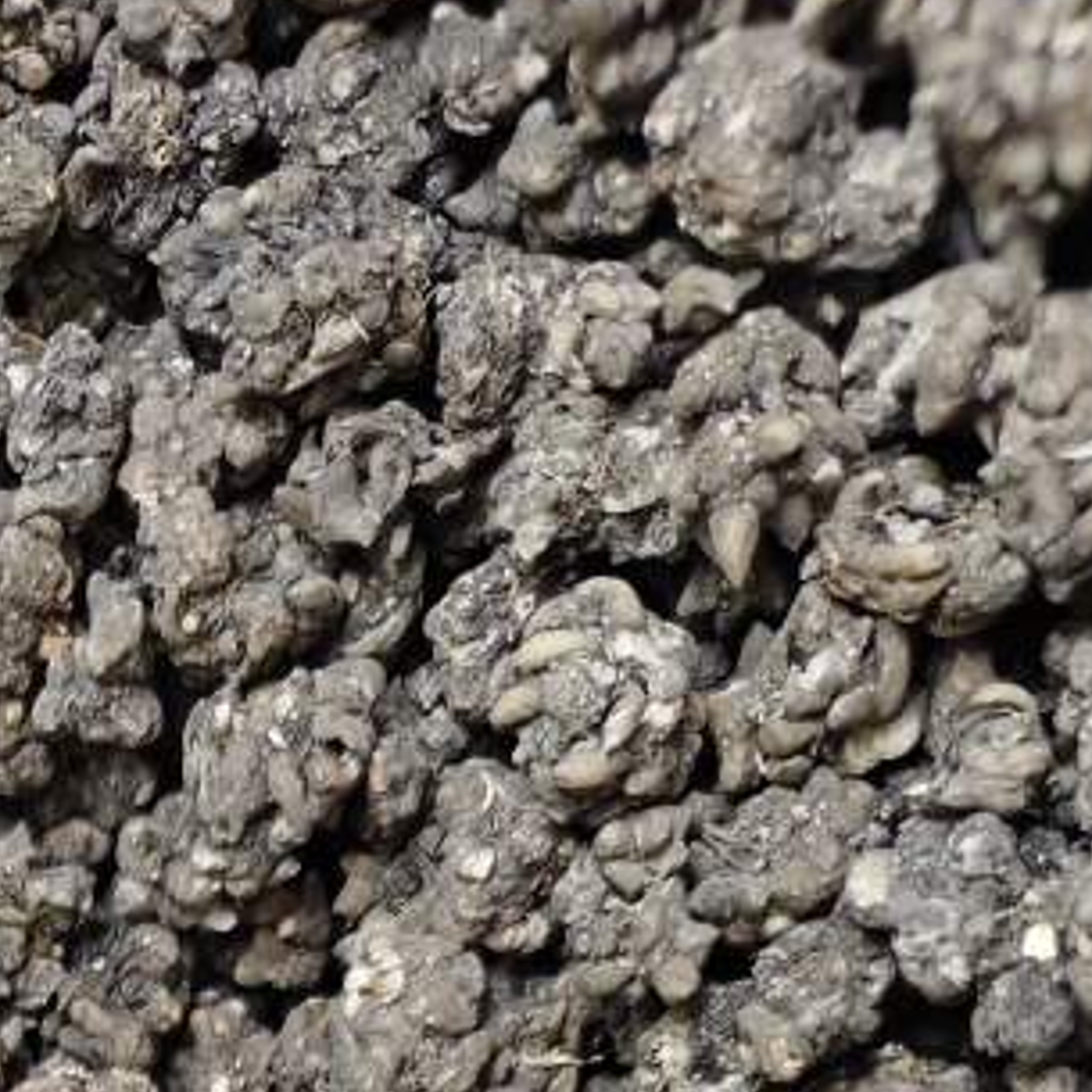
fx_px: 2534
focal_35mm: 71
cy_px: 1860
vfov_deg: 19.4
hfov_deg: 22.3
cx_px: -243
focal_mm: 5.56
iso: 1926
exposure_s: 1/316
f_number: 1.88
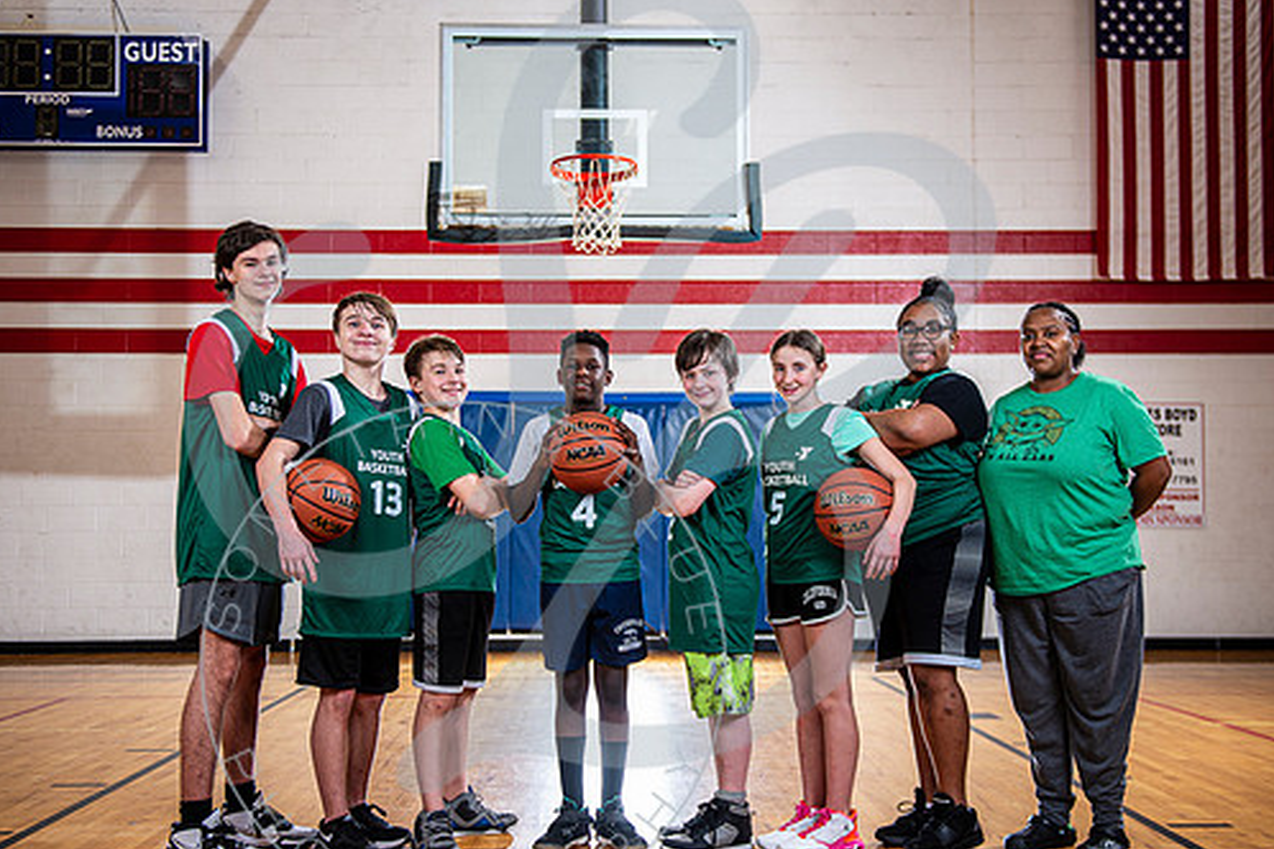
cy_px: 449
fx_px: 1663
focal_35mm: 47
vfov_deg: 28.6
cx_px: 634
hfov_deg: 41.9
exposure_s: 1/200
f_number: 5.6
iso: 200
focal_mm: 38
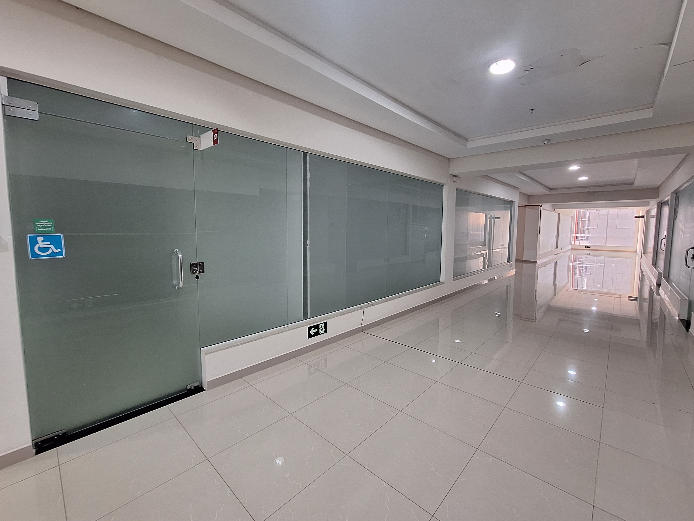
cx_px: 368
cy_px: 255
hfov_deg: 101.9
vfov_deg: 85.7
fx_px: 281
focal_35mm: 14
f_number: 2.2
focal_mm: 1.74
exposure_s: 1/30
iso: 200
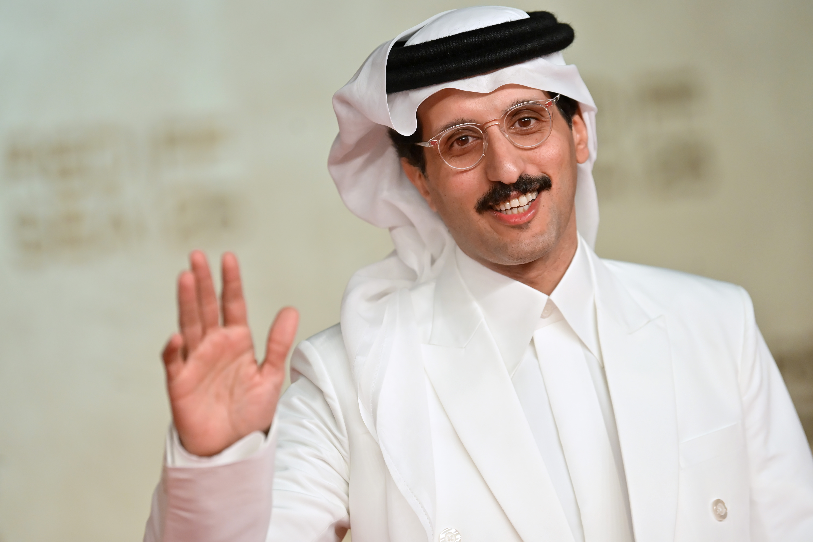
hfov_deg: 12.5
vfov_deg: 8.3
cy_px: 271
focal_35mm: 165
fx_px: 3726
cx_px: 406
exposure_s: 1/640
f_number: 3.2
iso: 2500
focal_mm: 165
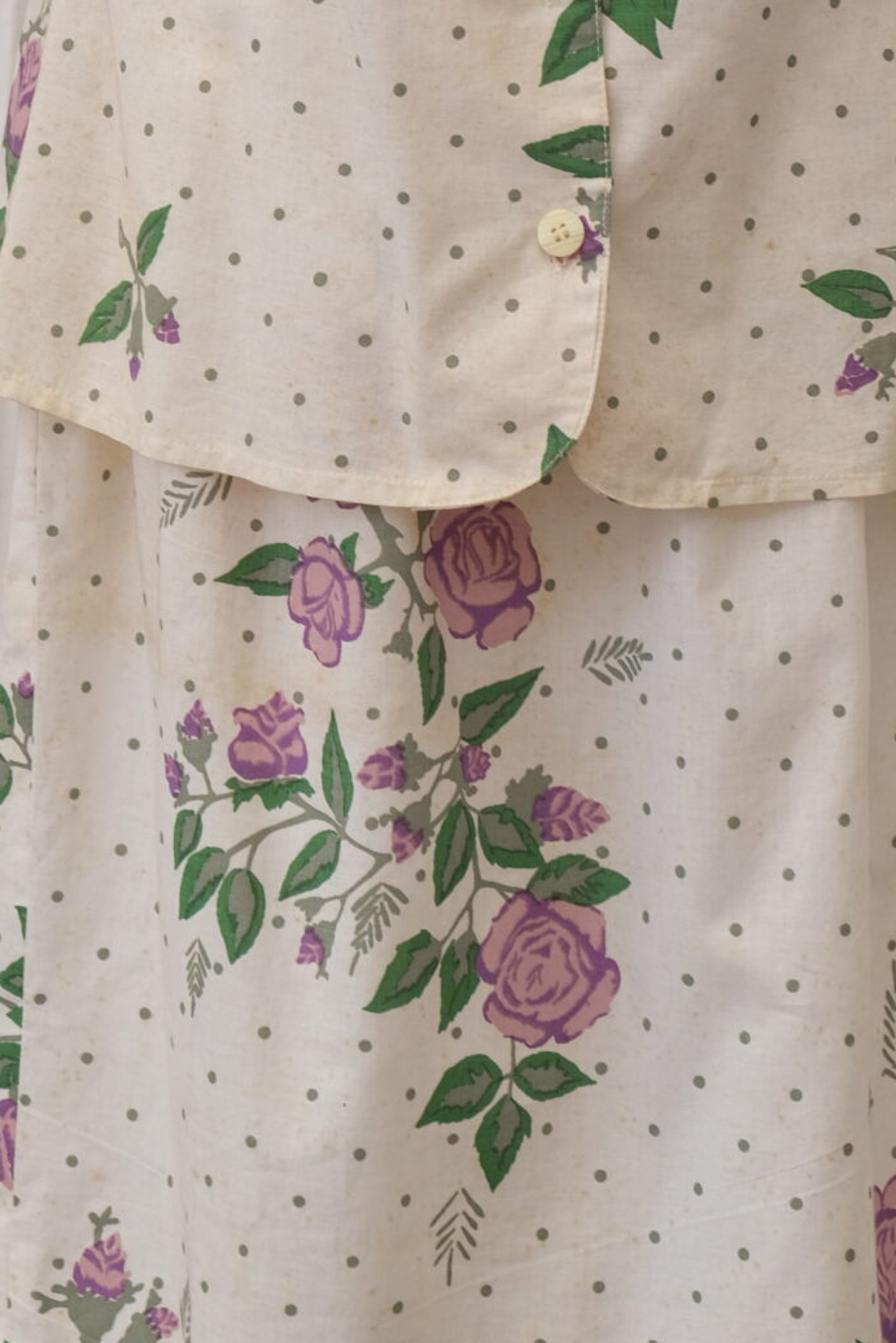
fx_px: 7650
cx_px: 478
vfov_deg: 10.0
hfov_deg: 6.7
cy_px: 60
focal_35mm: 205
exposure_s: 1/160
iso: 320
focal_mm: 55
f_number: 5.6
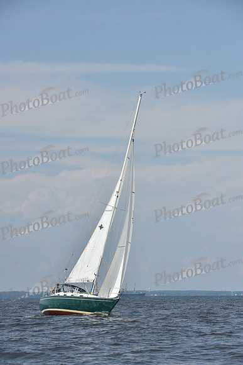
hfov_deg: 8.3
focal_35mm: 165
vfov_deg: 12.4
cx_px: 122
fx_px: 1669
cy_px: 182
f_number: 11
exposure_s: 1/1250
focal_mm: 165
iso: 320
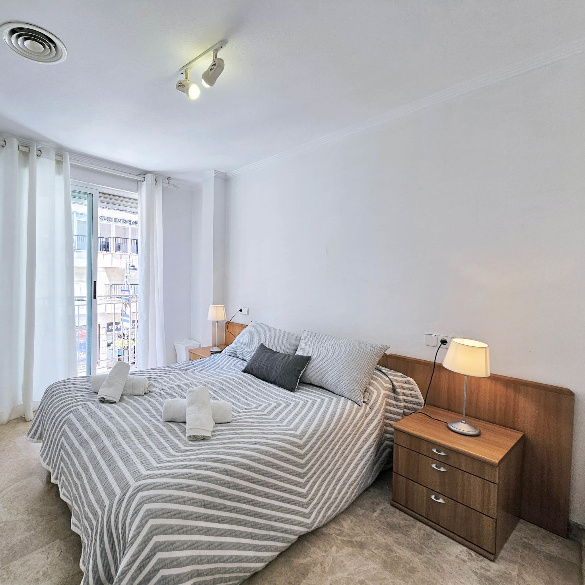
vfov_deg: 87.4
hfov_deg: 85.4
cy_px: 284
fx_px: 306
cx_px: 212
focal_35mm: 16
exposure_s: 1/125
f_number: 2.2
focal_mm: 2.2
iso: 50
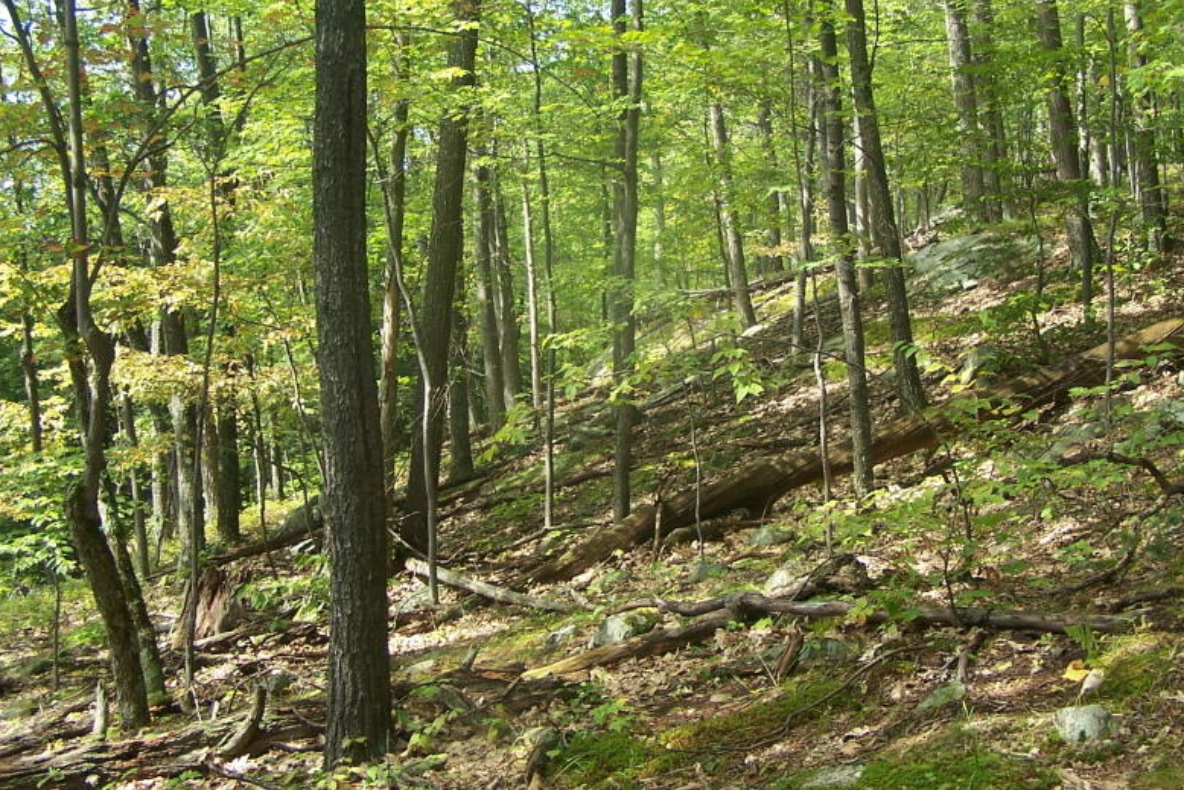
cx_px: 688
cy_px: 289
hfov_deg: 38.1
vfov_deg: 25.9
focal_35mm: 52
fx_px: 1710
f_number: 2.8
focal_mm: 6.3
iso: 80
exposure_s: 1/160
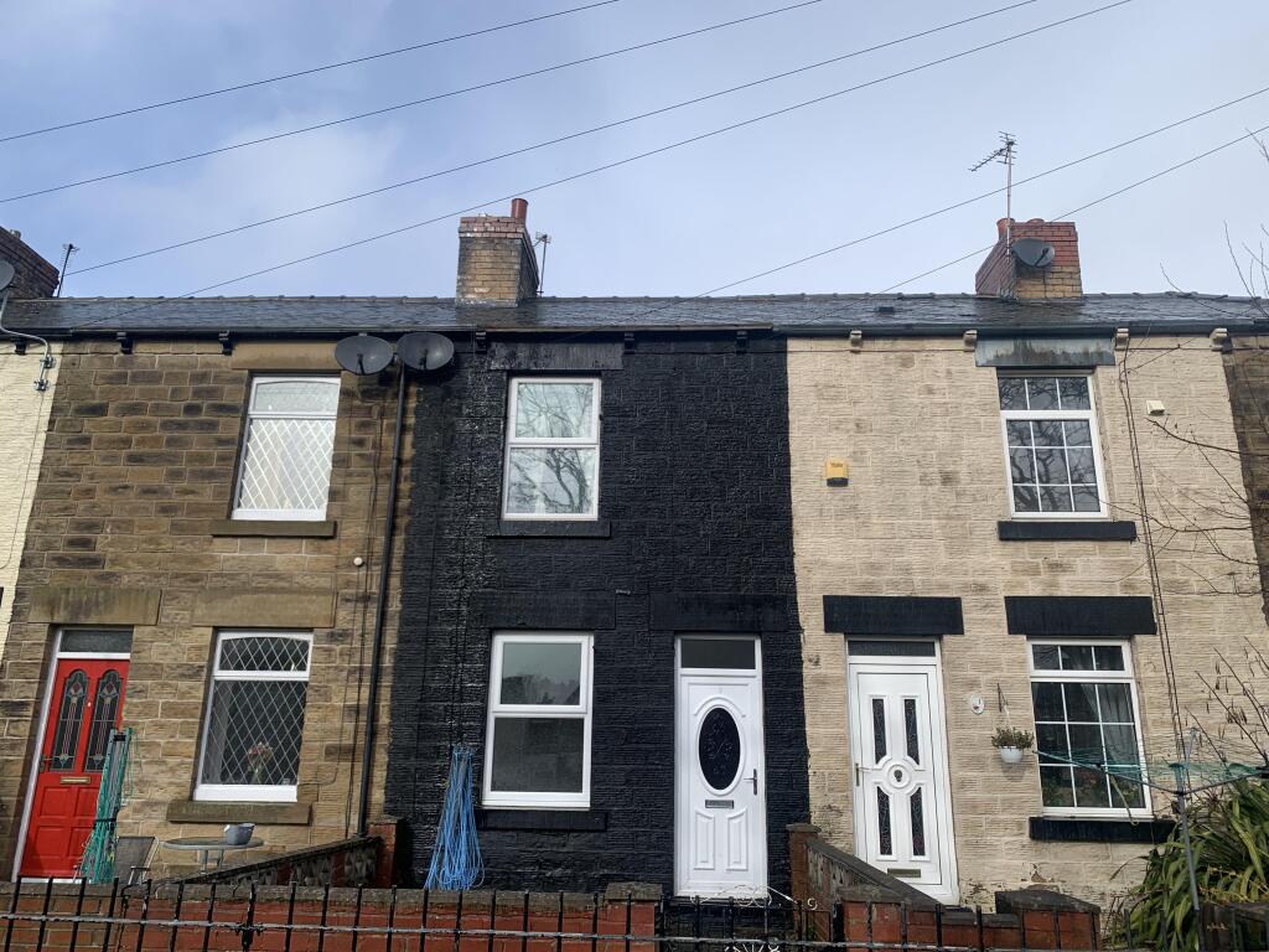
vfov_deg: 53.1
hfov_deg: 67.3
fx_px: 953
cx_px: 634
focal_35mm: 26
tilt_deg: +17.8
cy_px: 476
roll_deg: -1.4
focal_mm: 4.25
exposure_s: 1/2208
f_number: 1.8
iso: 25
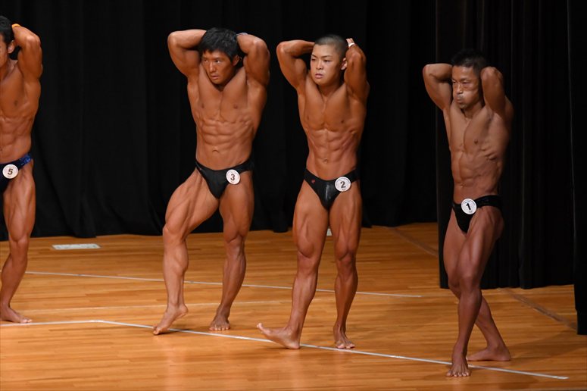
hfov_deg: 7.2
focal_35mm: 285
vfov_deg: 4.8
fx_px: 4645
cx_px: 294
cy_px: 196
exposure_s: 1/400
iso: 4000
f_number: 5.6
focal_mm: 190
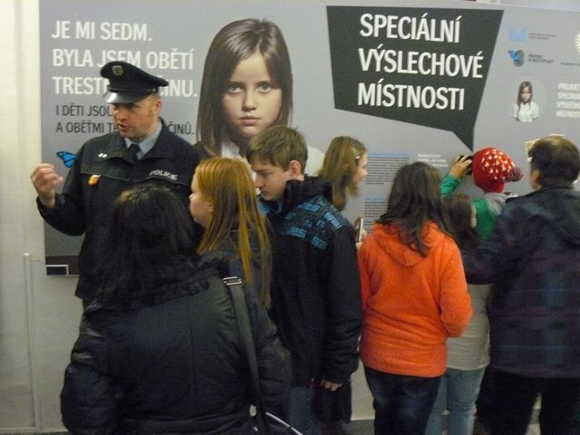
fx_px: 603
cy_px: 218
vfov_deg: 39.7
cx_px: 290
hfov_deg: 51.4
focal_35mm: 36
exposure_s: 1/20
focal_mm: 6
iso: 800
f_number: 2.8
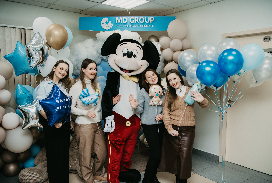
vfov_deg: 42.5
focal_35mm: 31
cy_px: 89
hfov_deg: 60.0
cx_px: 141
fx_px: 236
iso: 200
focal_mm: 30
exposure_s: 1/160
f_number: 4
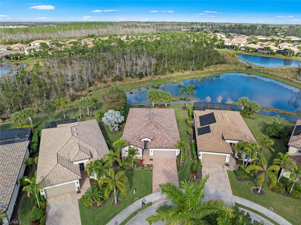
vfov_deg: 56.7
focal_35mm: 24
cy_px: 112
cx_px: 150
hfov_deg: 71.6
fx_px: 208
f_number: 2.8
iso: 140
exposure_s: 1/2000
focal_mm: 12.29
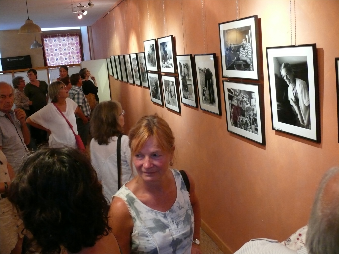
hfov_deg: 52.6
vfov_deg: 40.7
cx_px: 170
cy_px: 127
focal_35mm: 35
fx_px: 343
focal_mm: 7.4
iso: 400
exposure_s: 1/20
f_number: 2.8
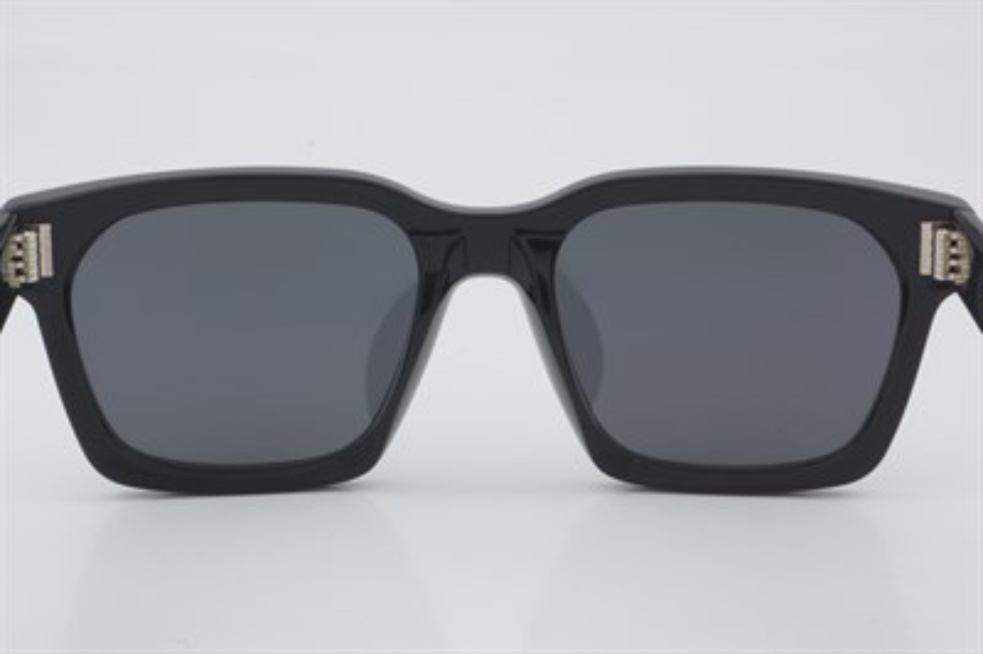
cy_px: 327
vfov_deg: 18.2
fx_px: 2046
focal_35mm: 75
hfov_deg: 27.0
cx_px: 492
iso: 100
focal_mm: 50
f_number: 32
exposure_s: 1/3
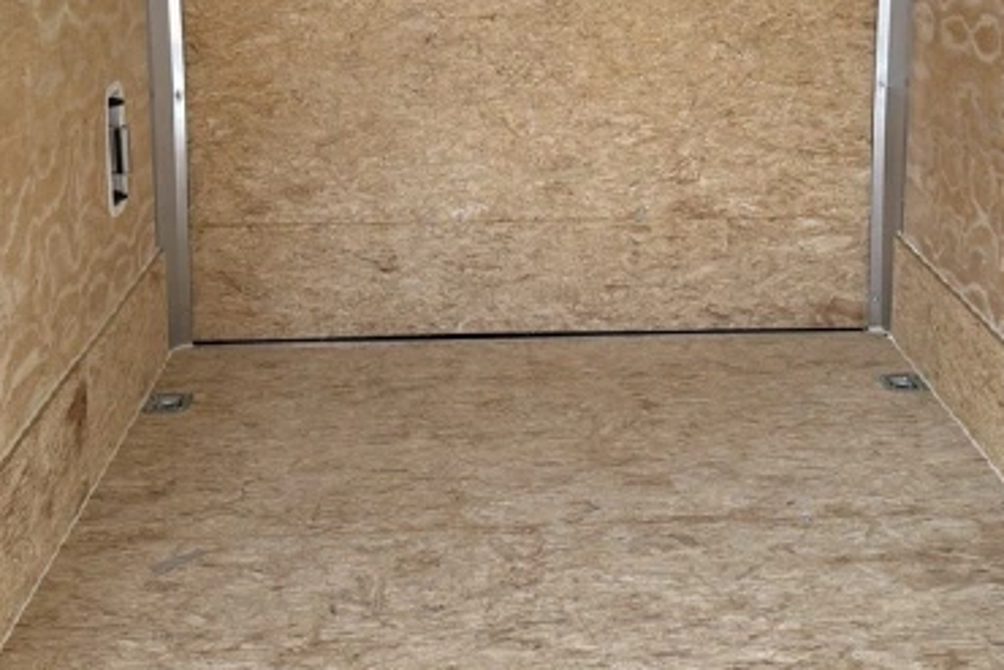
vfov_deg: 24.4
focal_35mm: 54
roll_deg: +0.4
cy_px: 65
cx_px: 578
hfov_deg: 36.8
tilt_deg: -10.3
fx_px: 1507
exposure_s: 1/113
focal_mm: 6.76
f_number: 1.78
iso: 200
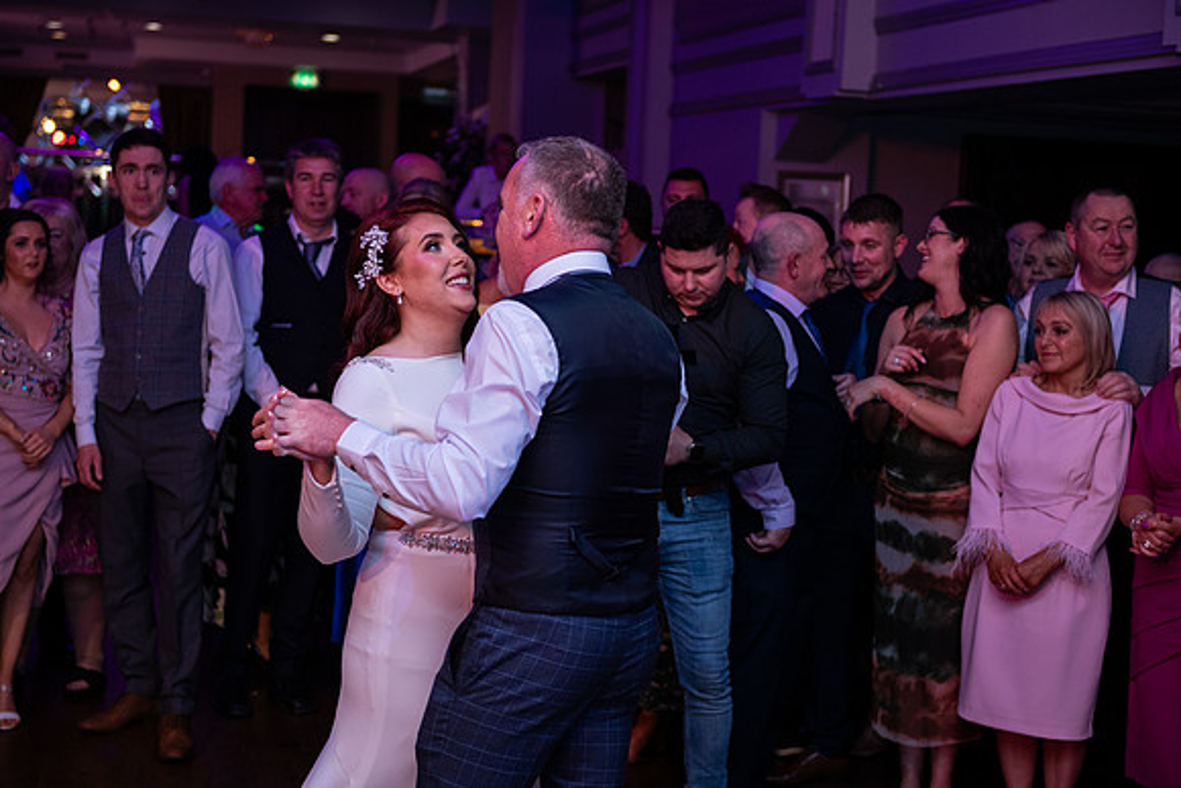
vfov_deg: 21.9
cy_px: 394
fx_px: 2034
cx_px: 590
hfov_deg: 32.4
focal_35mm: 62
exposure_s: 1/160
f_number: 3.5
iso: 500
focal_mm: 62
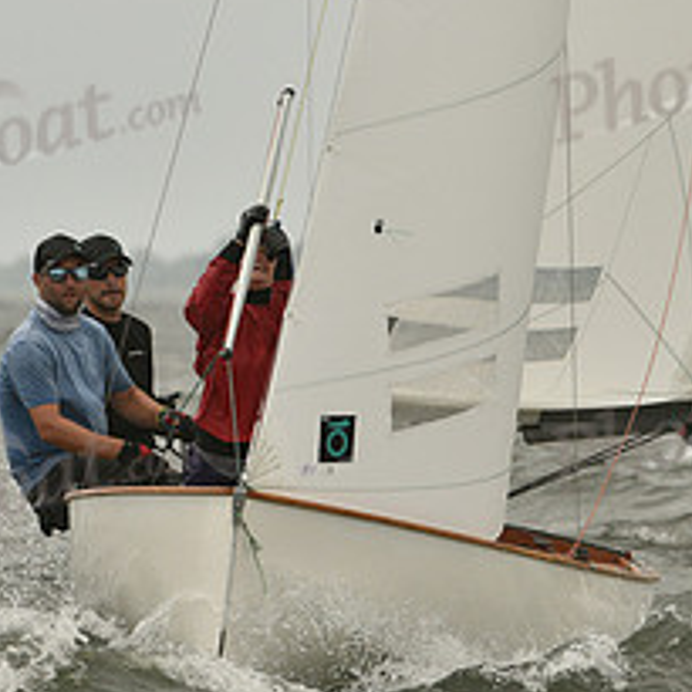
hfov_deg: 2.2
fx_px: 17958
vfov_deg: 2.2
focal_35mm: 794
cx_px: 378
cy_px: 278
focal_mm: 330
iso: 320
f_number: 7.1
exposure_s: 1/1250
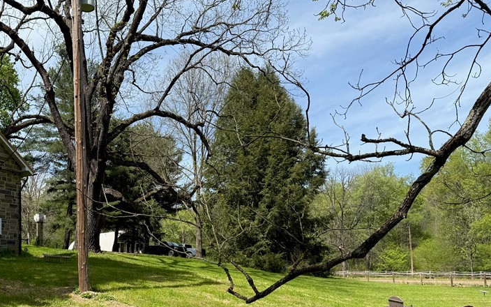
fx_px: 495
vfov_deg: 33.5
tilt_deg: +2.2
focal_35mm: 37
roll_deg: +0.0
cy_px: 245
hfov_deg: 51.1
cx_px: 140
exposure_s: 1/2907
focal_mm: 6.76
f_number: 1.78
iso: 80
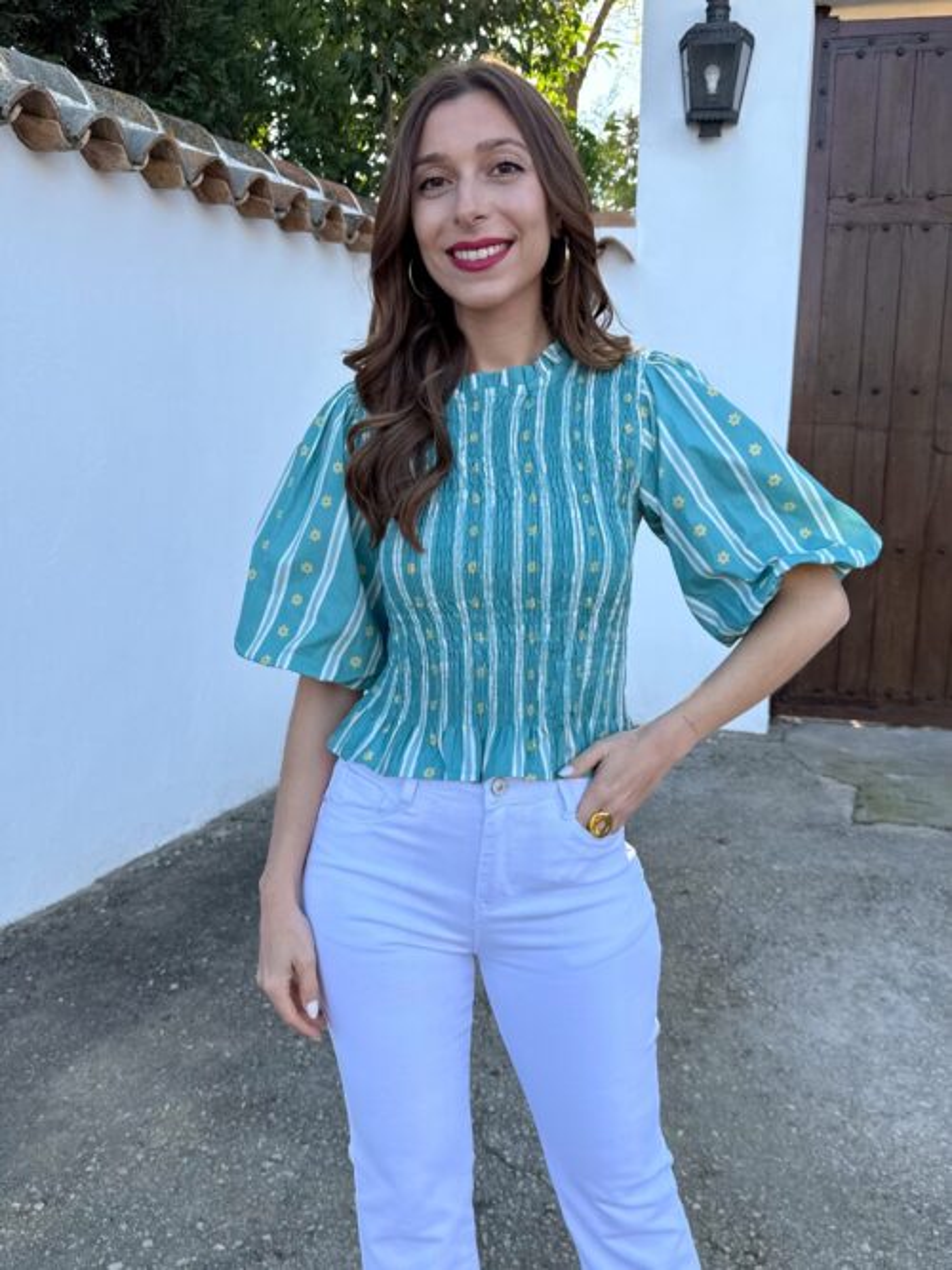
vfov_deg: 71.6
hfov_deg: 56.8
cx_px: 476
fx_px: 880
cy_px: 635
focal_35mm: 24
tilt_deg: -12.0
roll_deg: -0.9
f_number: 1.78
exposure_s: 1/589
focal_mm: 6.76
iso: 80
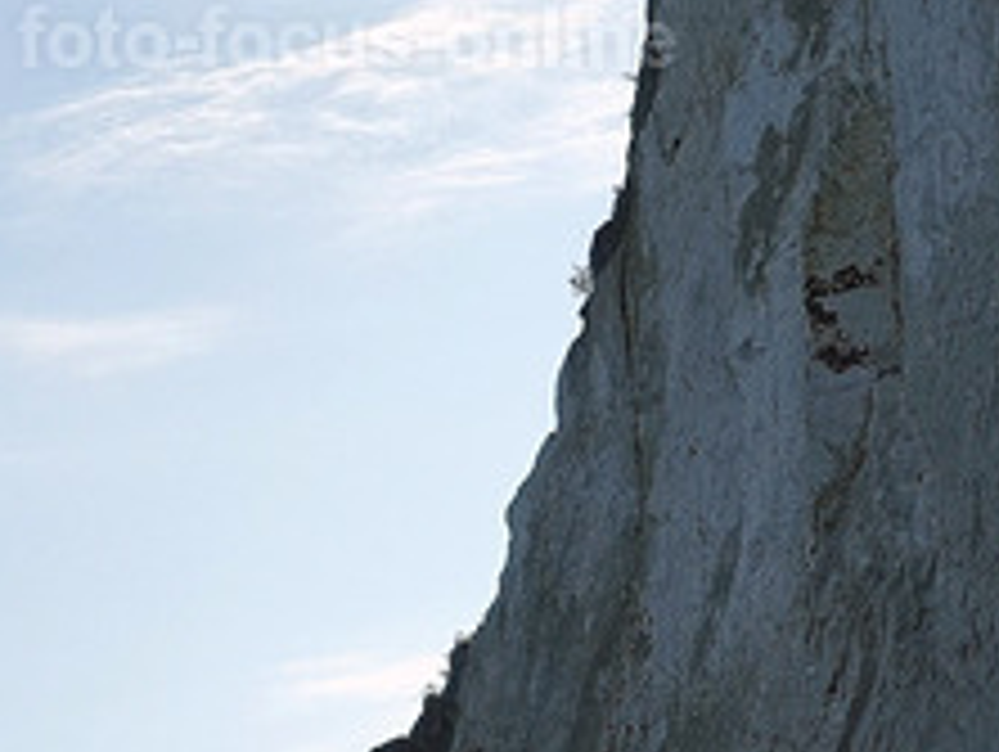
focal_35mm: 133
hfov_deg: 14.8
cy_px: 212
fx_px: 3842
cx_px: 407
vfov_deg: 11.2
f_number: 5
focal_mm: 11.03
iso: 100
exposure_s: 1/1000
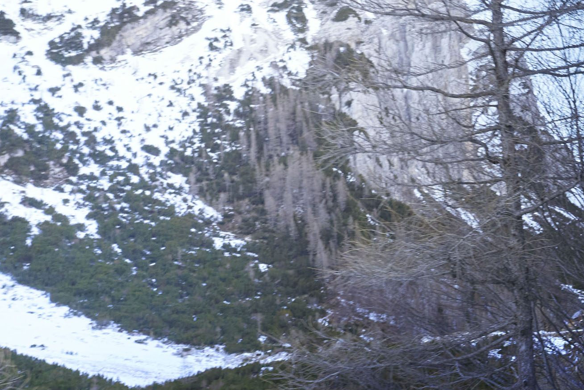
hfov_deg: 22.4
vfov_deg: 15.7
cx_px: 663
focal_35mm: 85
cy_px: 420
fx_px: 1379
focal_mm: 37
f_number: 7.1
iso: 800
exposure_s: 1/200
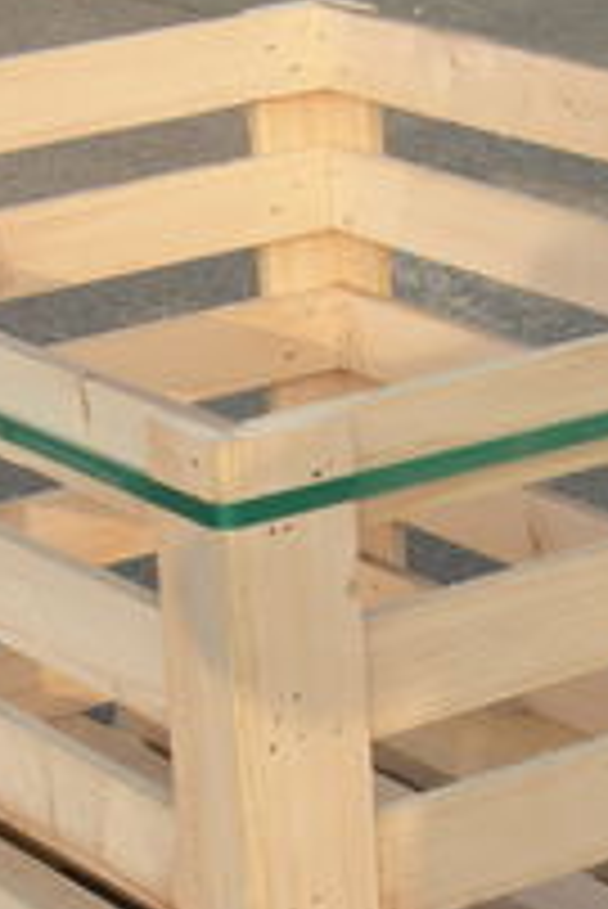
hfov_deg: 8.8
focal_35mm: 157
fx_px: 3970
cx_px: 351
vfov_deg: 13.0
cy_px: 673
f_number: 5.9
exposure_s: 1/178
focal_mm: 12.7
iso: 50
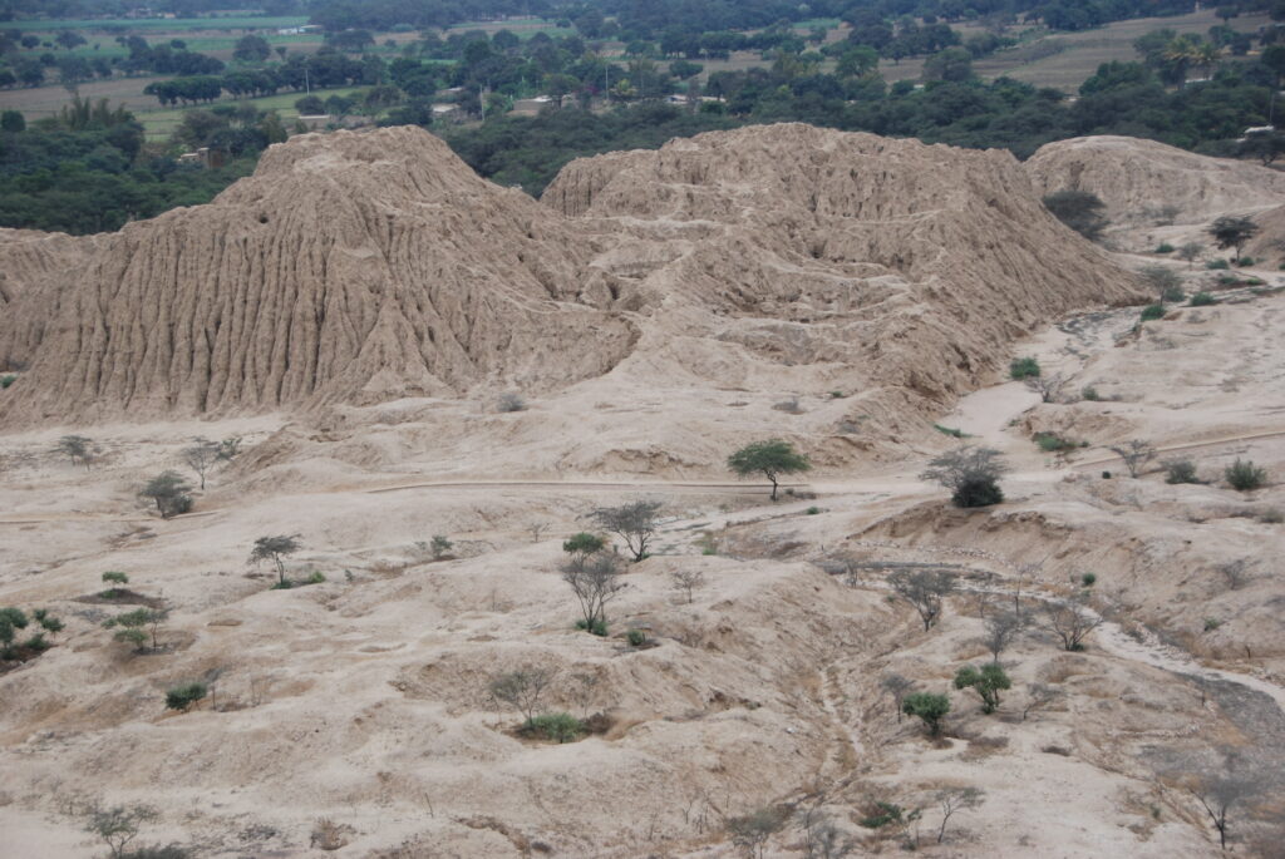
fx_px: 2680
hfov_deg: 27.0
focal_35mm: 75
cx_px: 642
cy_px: 430
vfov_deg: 18.2
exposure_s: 1/125
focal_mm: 50
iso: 200
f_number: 5.6
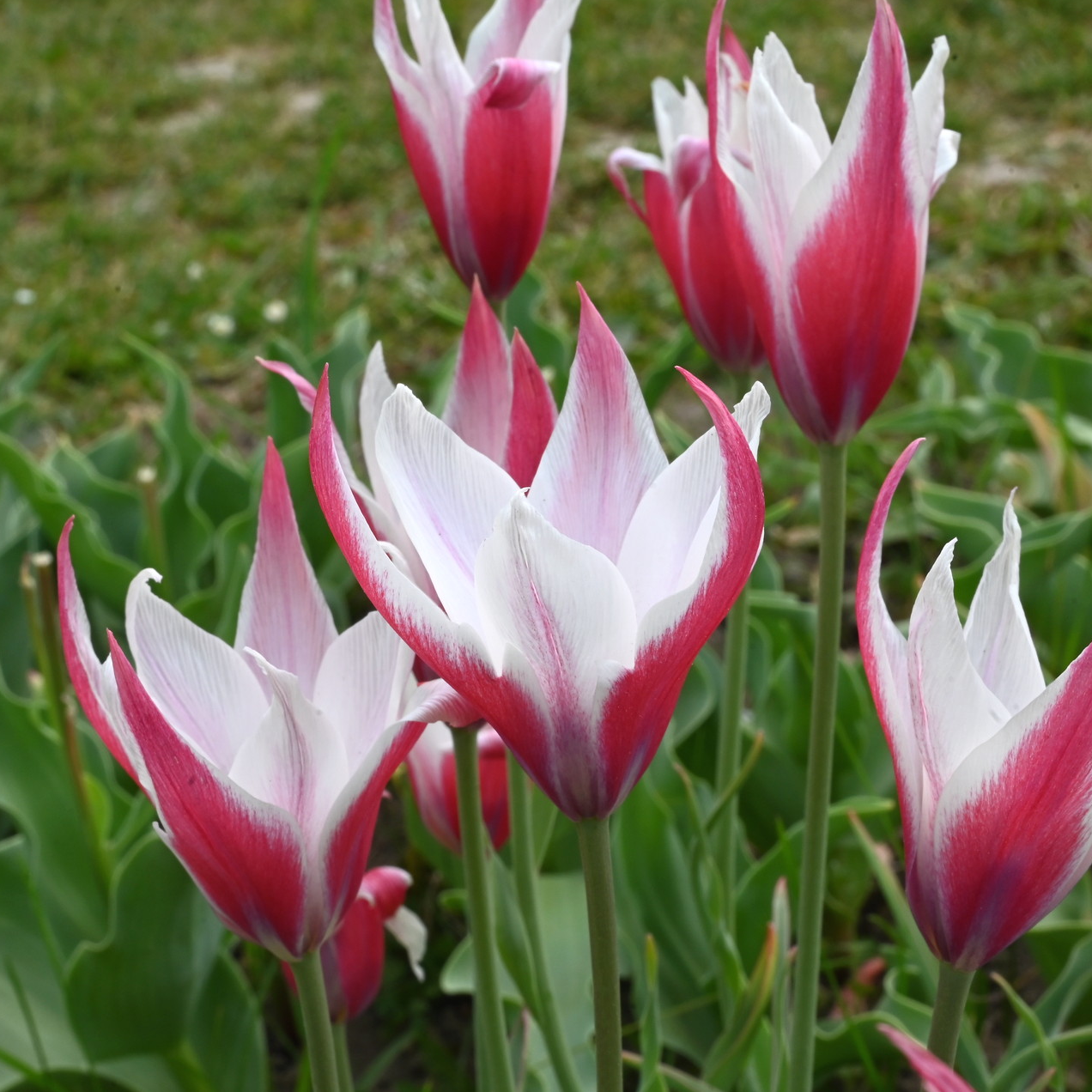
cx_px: 500
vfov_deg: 29.1
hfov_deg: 29.1
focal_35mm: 59
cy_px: 546
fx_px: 2106
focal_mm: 46
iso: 450
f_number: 22
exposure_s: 1/60
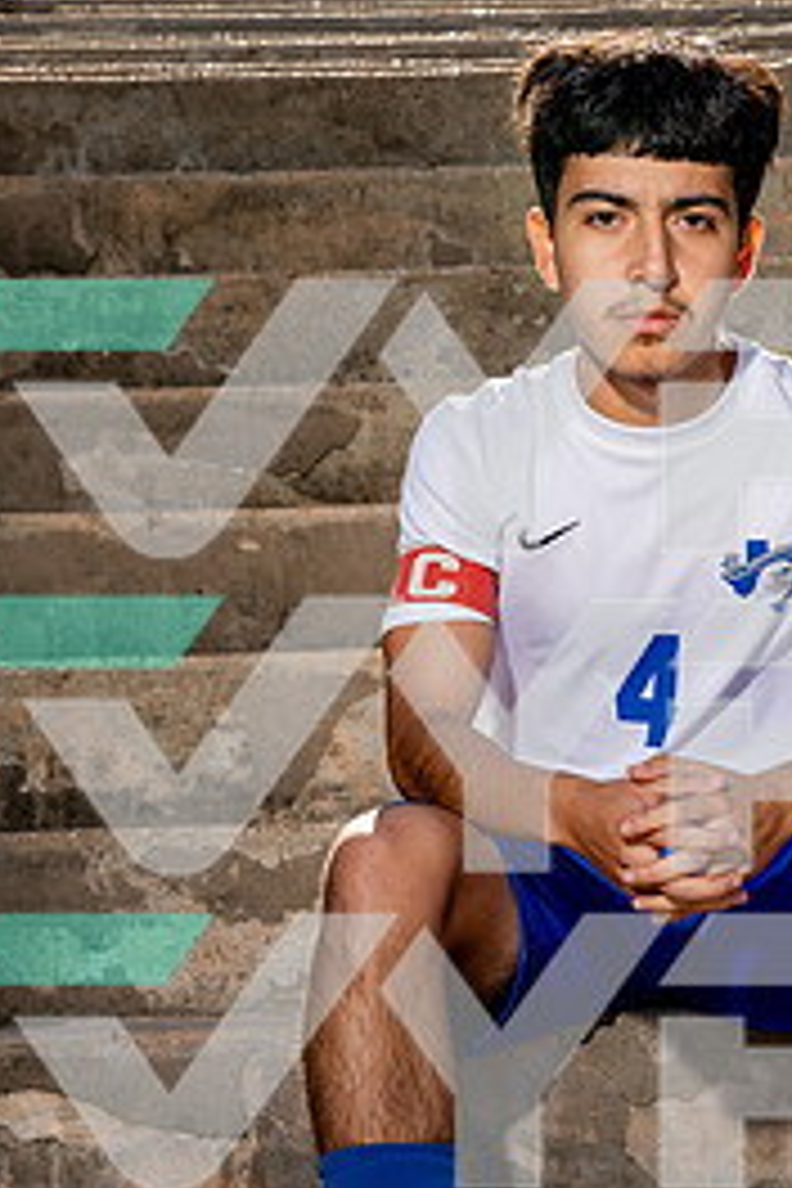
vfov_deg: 21.0
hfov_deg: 14.0
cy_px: 738
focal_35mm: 97
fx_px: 3201
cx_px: 616
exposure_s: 1/250
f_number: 8
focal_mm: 57
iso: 100
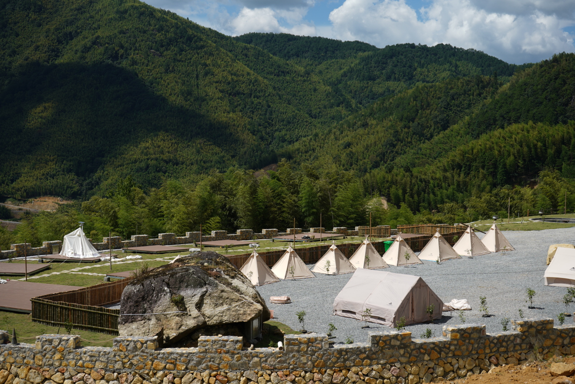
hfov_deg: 37.5
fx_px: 847
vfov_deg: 25.6
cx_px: 288
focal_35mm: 53
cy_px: 192
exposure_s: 1/250
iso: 50
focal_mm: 53
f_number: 8
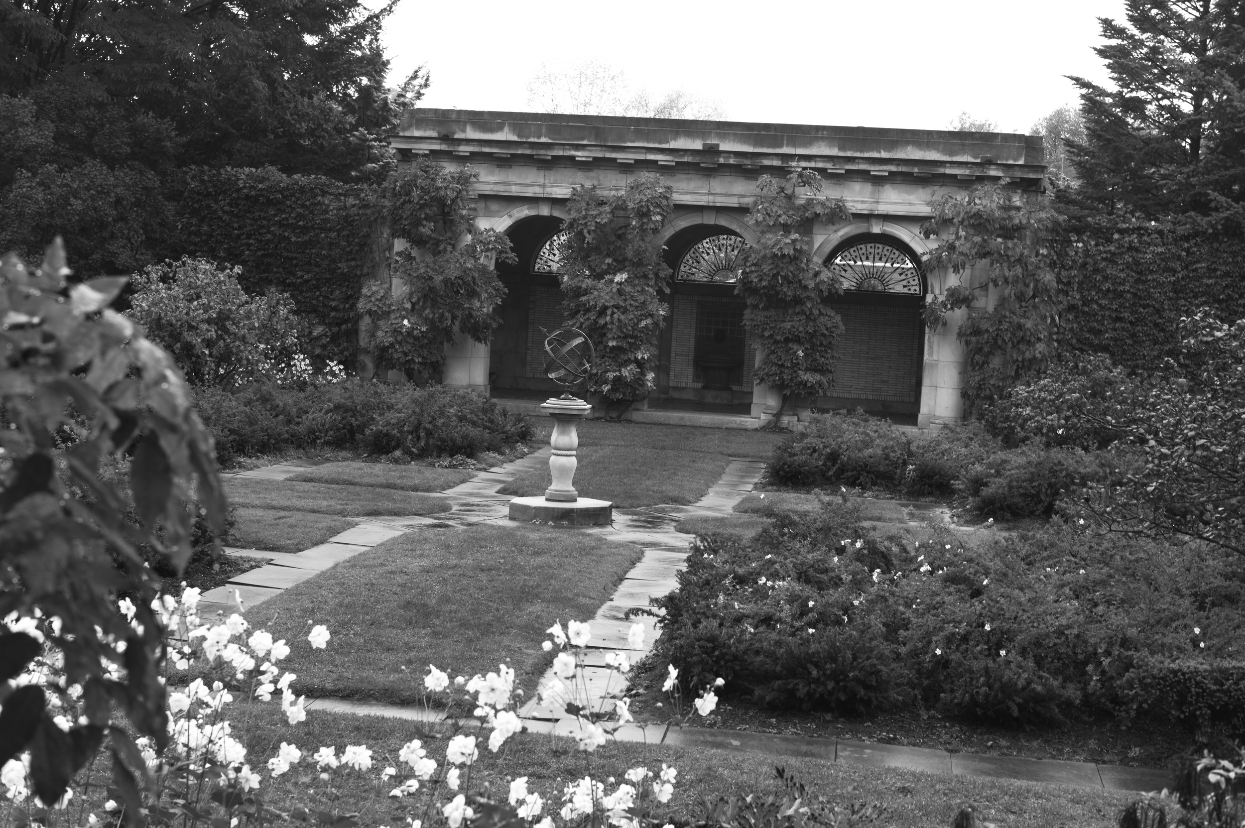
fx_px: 1728
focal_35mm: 50
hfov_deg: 39.6
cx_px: 622
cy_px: 414
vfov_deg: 27.0
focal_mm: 50
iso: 320
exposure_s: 1/60
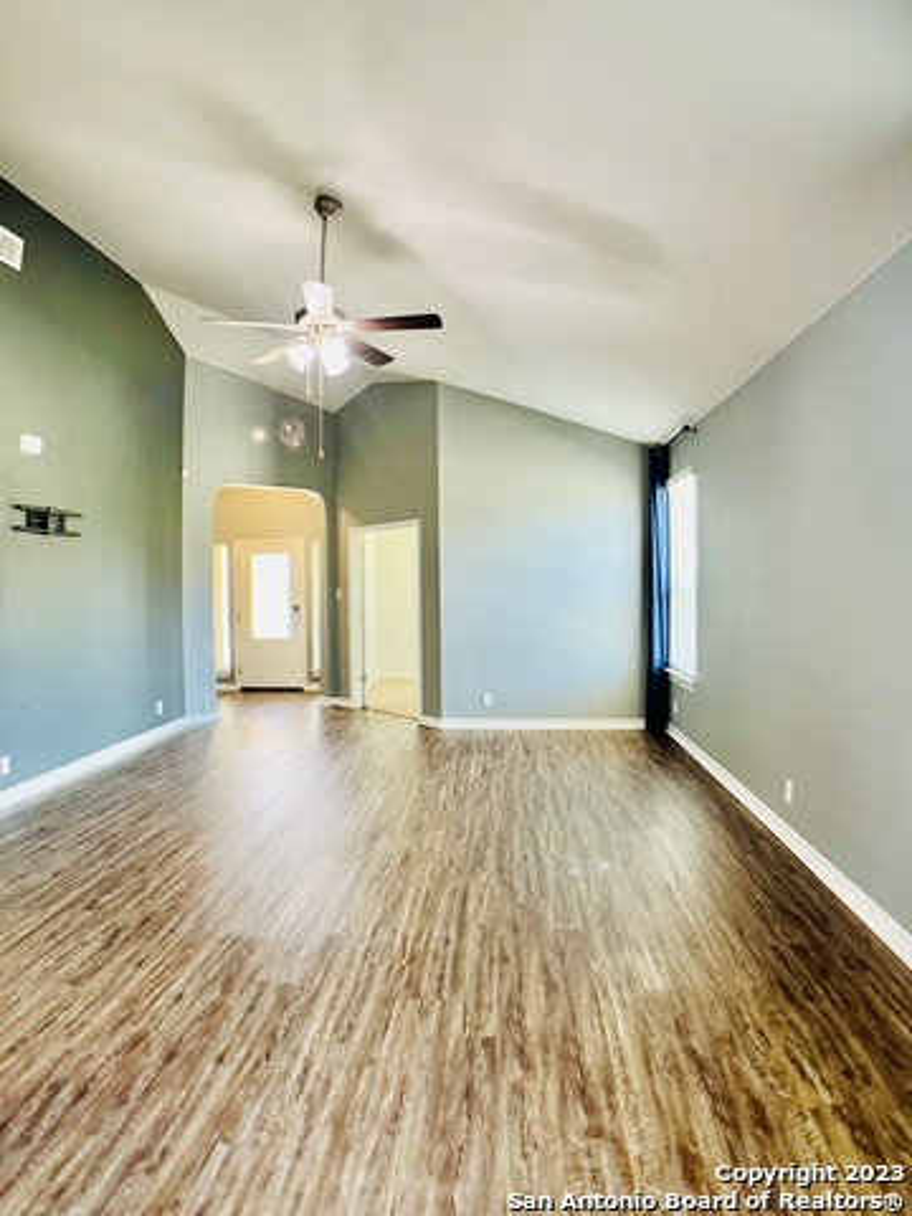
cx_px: 456
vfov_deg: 67.3
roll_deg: -0.8
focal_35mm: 26
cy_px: 608
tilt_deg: -2.0
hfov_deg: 53.1
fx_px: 913
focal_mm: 5.1
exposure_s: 1/60
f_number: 1.6
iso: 160
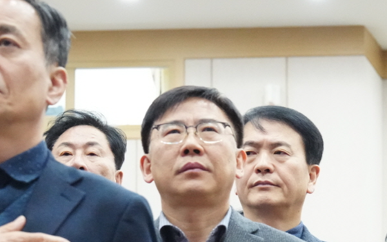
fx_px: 2257
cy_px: 365
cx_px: 470
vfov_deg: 6.1
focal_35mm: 214
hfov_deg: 9.7
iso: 8000
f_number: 5.6
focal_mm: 70
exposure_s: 1/160
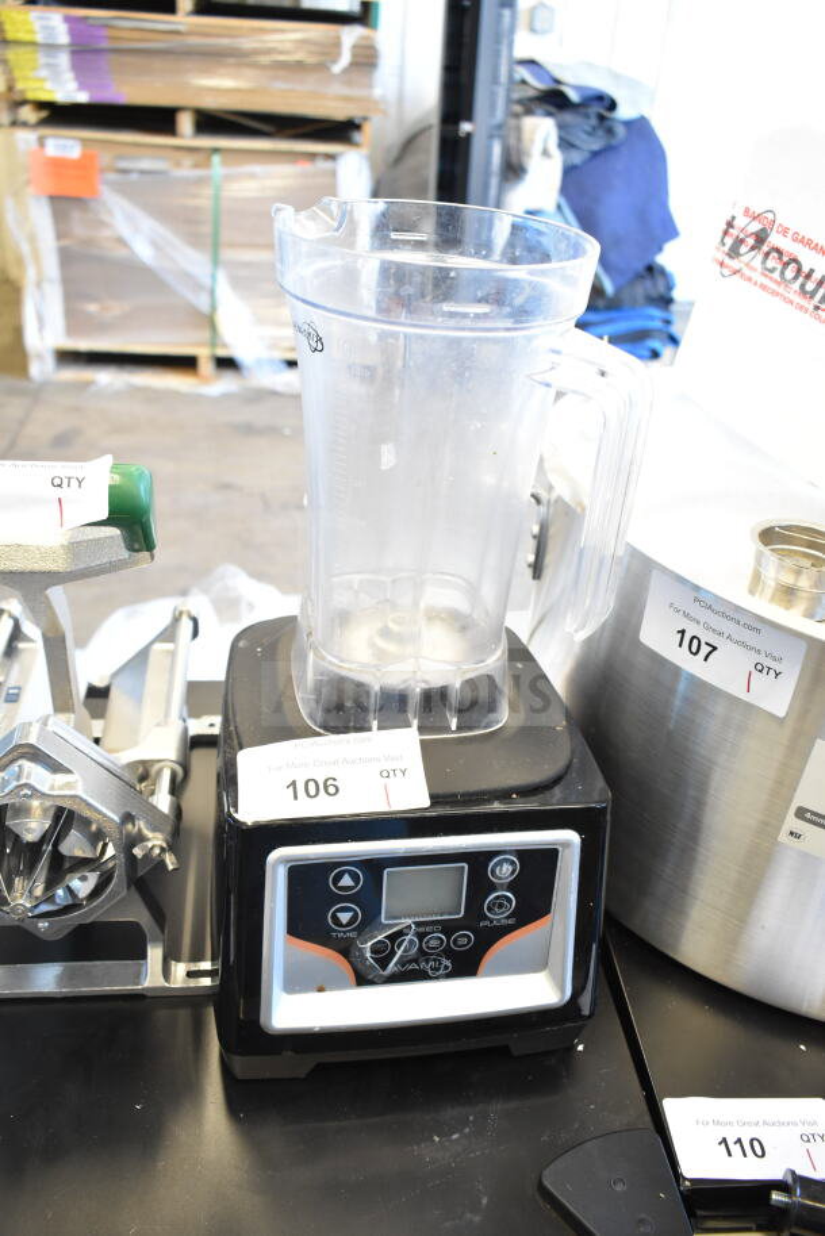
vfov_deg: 59.5
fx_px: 1082
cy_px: 618
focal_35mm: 32
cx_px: 412
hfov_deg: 41.7
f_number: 4.5
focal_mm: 21
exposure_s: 1/80
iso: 1600
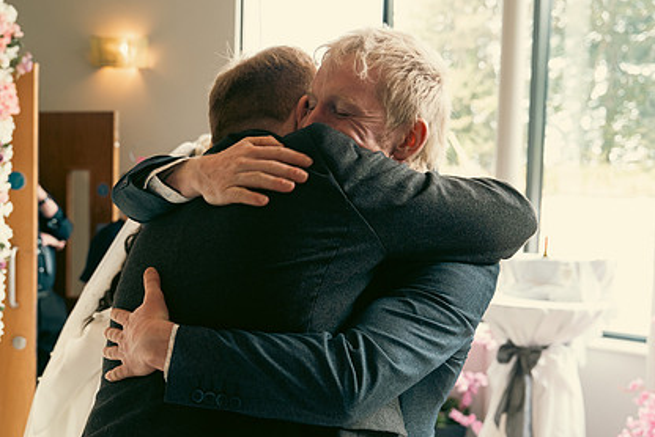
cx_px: 280
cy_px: 263
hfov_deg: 42.6
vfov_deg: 29.2
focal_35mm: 46
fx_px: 837
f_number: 3.5
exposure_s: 1/160
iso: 800
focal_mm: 33
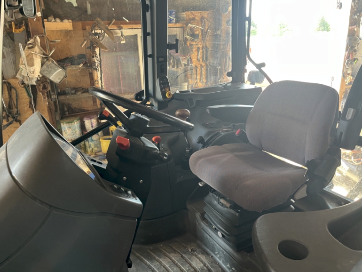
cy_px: 138
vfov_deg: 51.4
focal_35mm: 27
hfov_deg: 65.3
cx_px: 181
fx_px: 282
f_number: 1.6
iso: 125
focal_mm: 5.1
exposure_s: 1/60
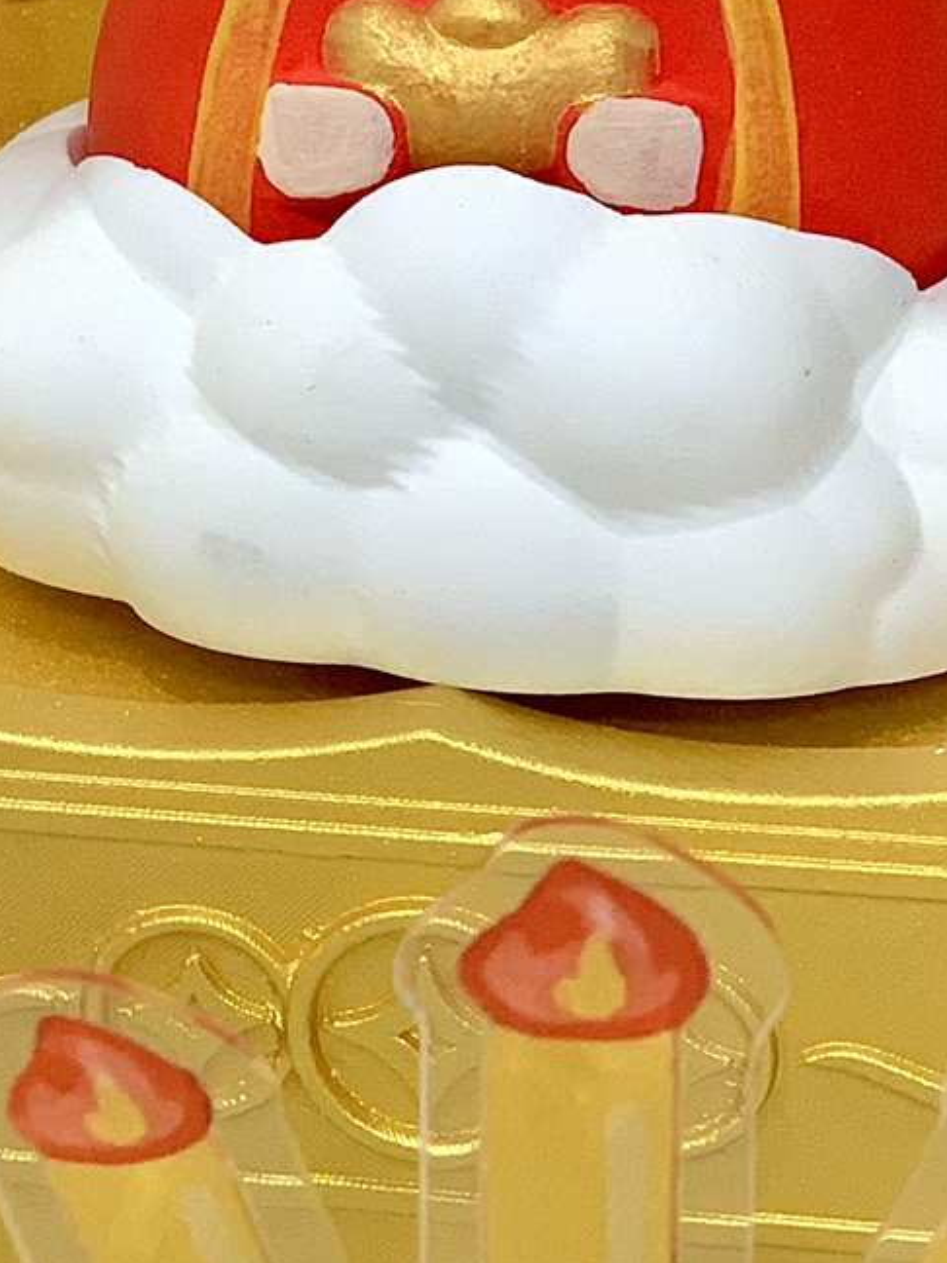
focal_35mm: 154
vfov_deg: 12.8
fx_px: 5617
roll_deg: +1.5
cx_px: -43
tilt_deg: -23.2
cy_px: 569
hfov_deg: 9.6
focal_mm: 6
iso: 125
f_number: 2.4
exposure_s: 1/102
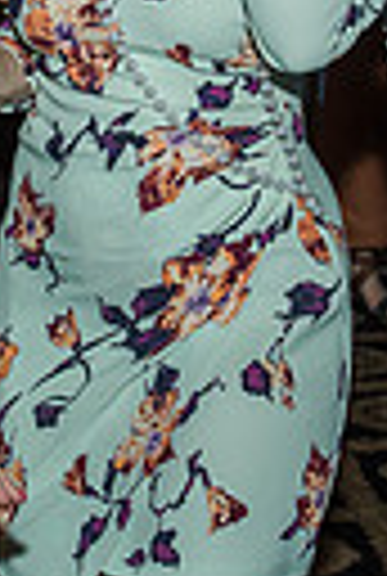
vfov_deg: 15.2
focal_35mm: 131
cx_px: 81
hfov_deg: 10.5
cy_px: -83
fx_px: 2101
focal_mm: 29
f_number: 4.5
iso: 1000
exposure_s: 1/100
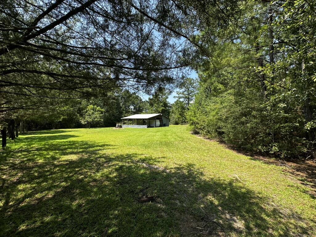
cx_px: 158
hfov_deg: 102.1
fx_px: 128
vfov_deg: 85.7
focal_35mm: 14
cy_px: 118
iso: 40
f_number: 2.2
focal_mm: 2.22
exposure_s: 1/818
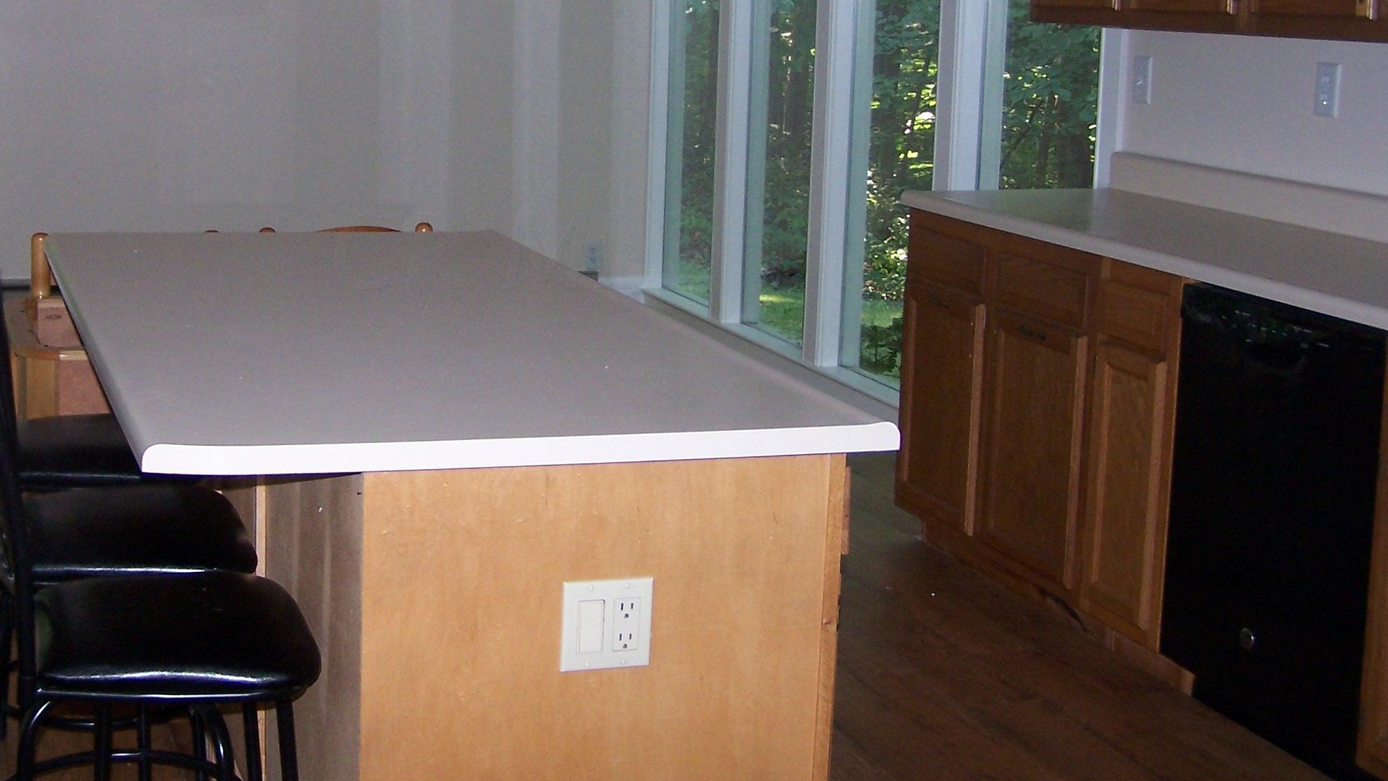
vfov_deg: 21.7
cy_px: 250
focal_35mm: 55
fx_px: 2024
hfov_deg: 37.6
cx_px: 516
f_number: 2.8
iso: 140
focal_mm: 6.3
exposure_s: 1/60
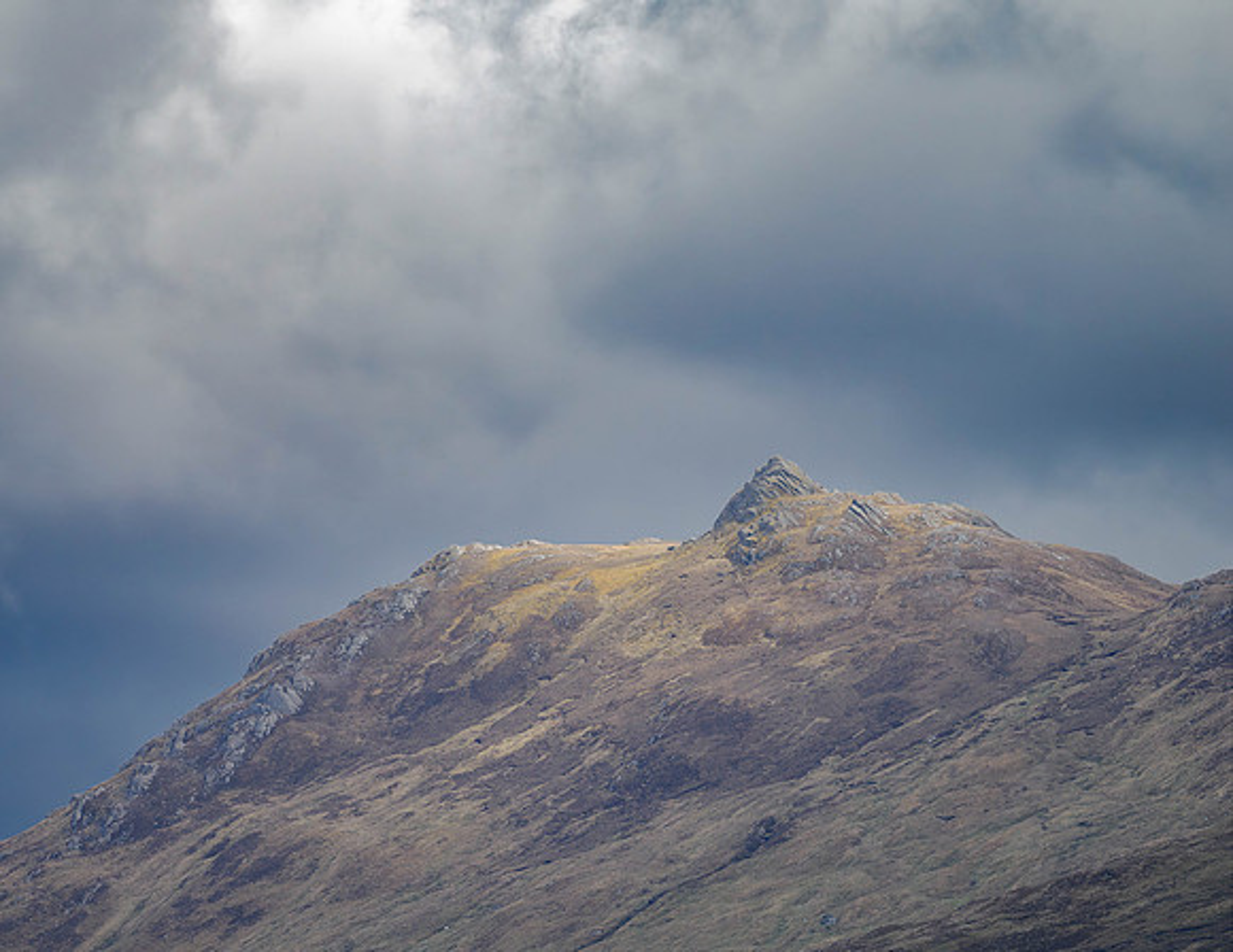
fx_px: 22650
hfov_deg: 3.1
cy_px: 480
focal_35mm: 629
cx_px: 581
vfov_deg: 2.4
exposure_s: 1/3200
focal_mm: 300
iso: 400
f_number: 4
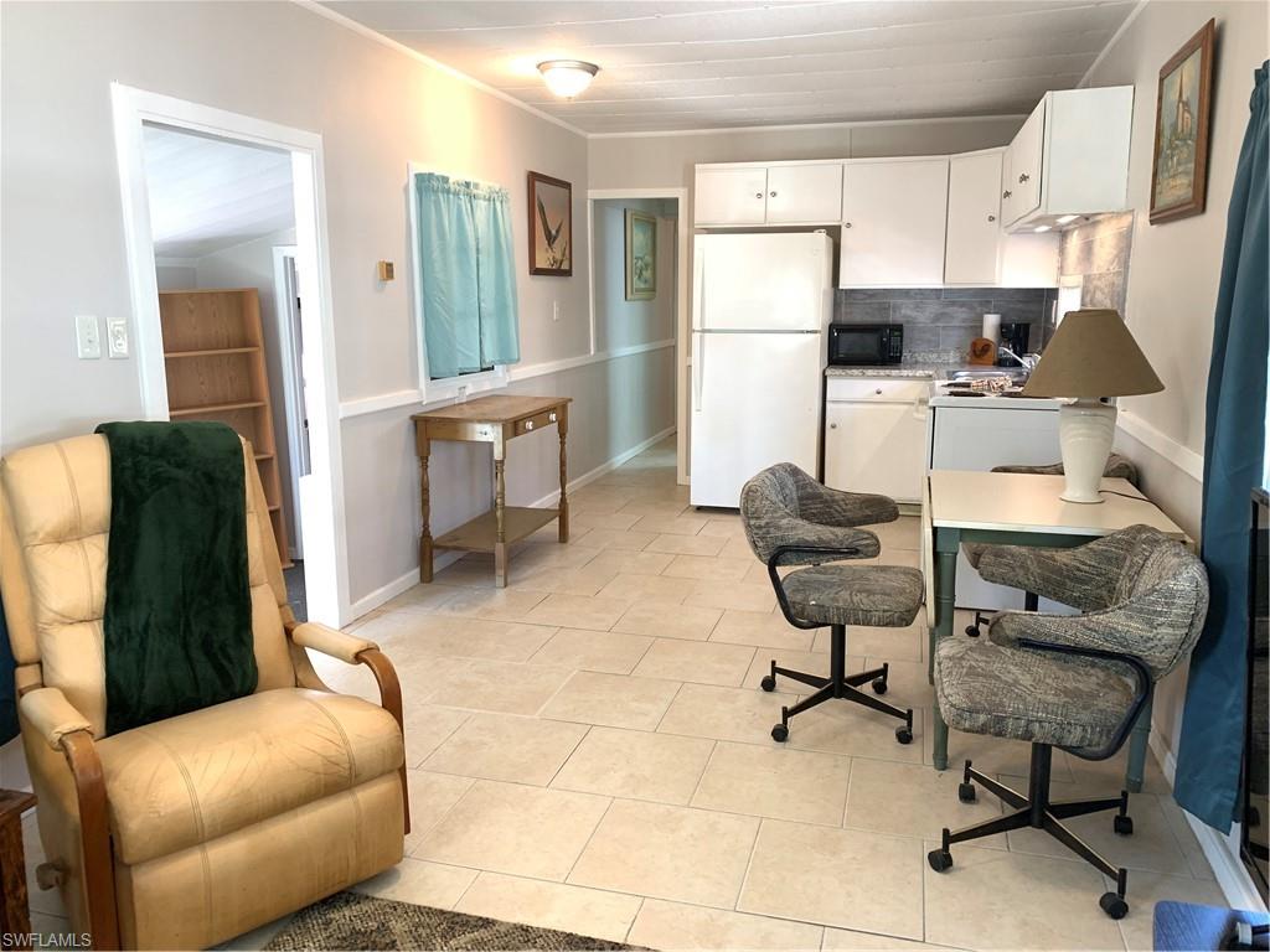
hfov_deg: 67.3
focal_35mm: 26
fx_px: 954
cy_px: 476
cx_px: 635
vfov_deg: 53.1
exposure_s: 1/60
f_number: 1.8
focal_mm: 4.25
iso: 200
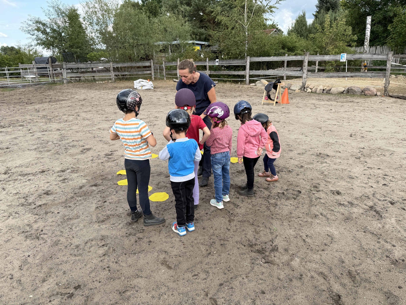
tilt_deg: -17.3
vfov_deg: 56.8
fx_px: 281
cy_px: 152
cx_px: 203
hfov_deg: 71.6
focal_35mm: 24
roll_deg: +1.9
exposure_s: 1/1410
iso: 80
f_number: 1.78
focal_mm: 6.76
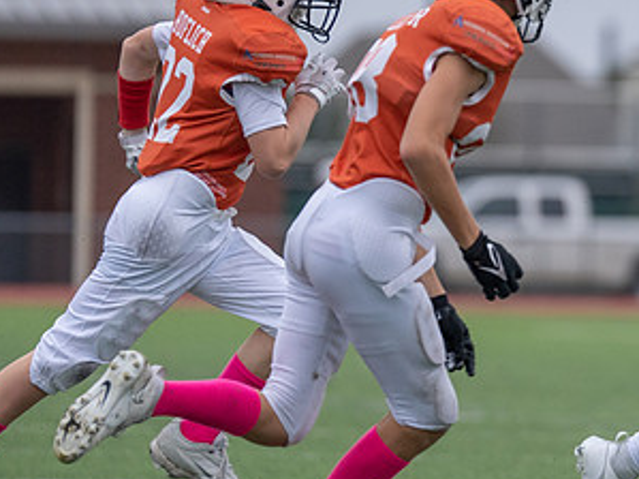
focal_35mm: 605
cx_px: 744
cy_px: 211
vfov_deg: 2.5
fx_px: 11164
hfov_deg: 3.3
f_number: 2.8
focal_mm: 200
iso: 640
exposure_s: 1/1250
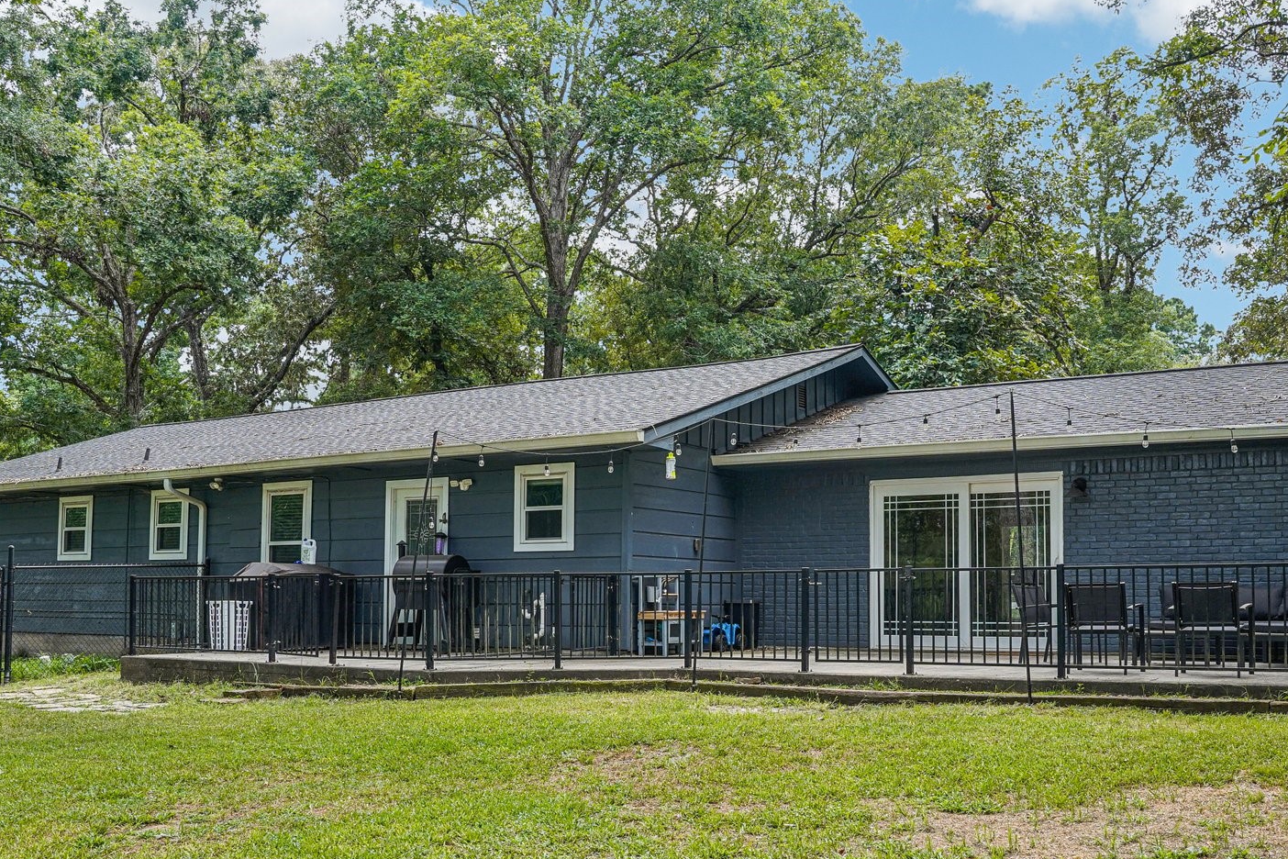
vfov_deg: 37.7
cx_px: 733
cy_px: 529
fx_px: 1252
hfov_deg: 54.3
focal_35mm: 35
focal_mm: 24
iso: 500
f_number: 8
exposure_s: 1/160
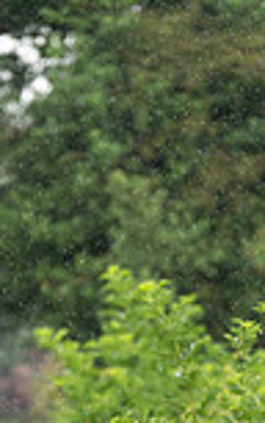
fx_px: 5012
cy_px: 592
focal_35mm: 435
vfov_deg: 4.8
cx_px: 30
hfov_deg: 3.0
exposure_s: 1/1000
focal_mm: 145
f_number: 3.2
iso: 1000
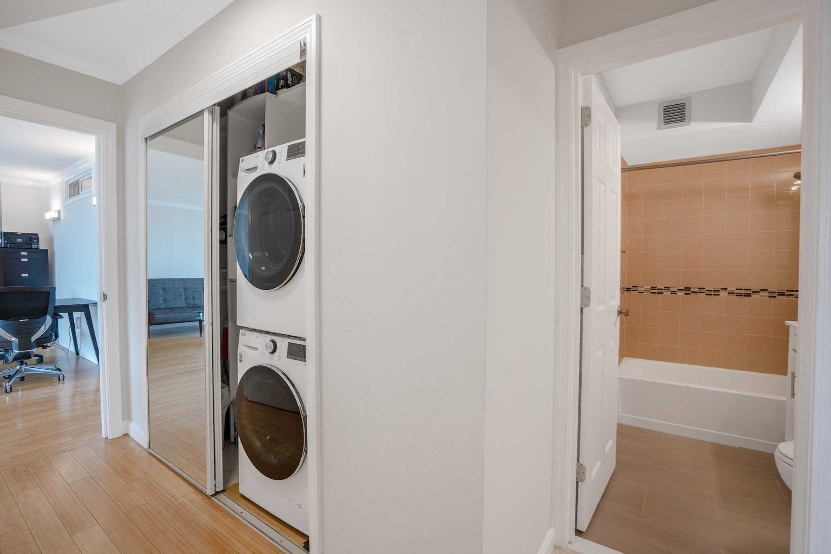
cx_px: 416
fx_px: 369
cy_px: 277
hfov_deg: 96.7
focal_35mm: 16
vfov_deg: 73.7
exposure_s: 1/80
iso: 250
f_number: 7.1
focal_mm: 16
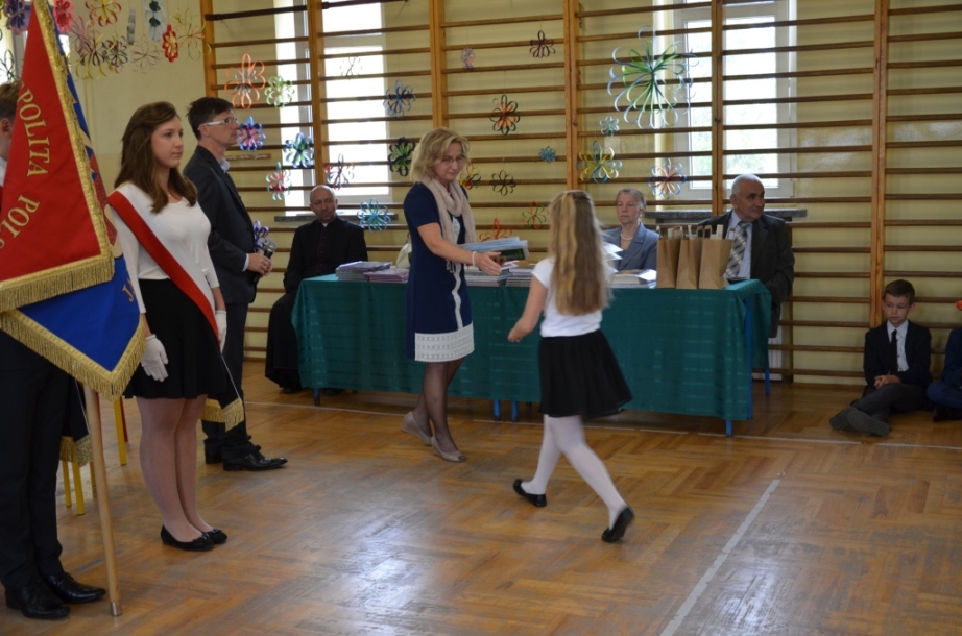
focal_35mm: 45
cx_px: 481
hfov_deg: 43.7
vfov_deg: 29.7
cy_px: 318
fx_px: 1200
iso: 400
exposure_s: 1/60
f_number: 4.2
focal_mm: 30
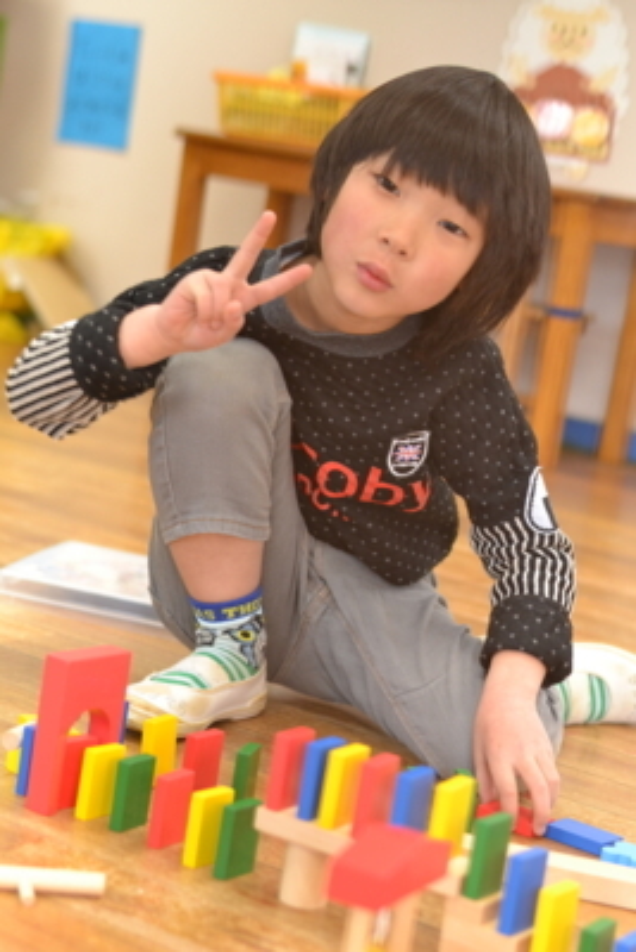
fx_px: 1986
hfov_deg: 18.2
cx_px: 318
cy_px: 476
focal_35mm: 75
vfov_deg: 27.0
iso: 560
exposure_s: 1/60
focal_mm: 50
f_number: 1.8
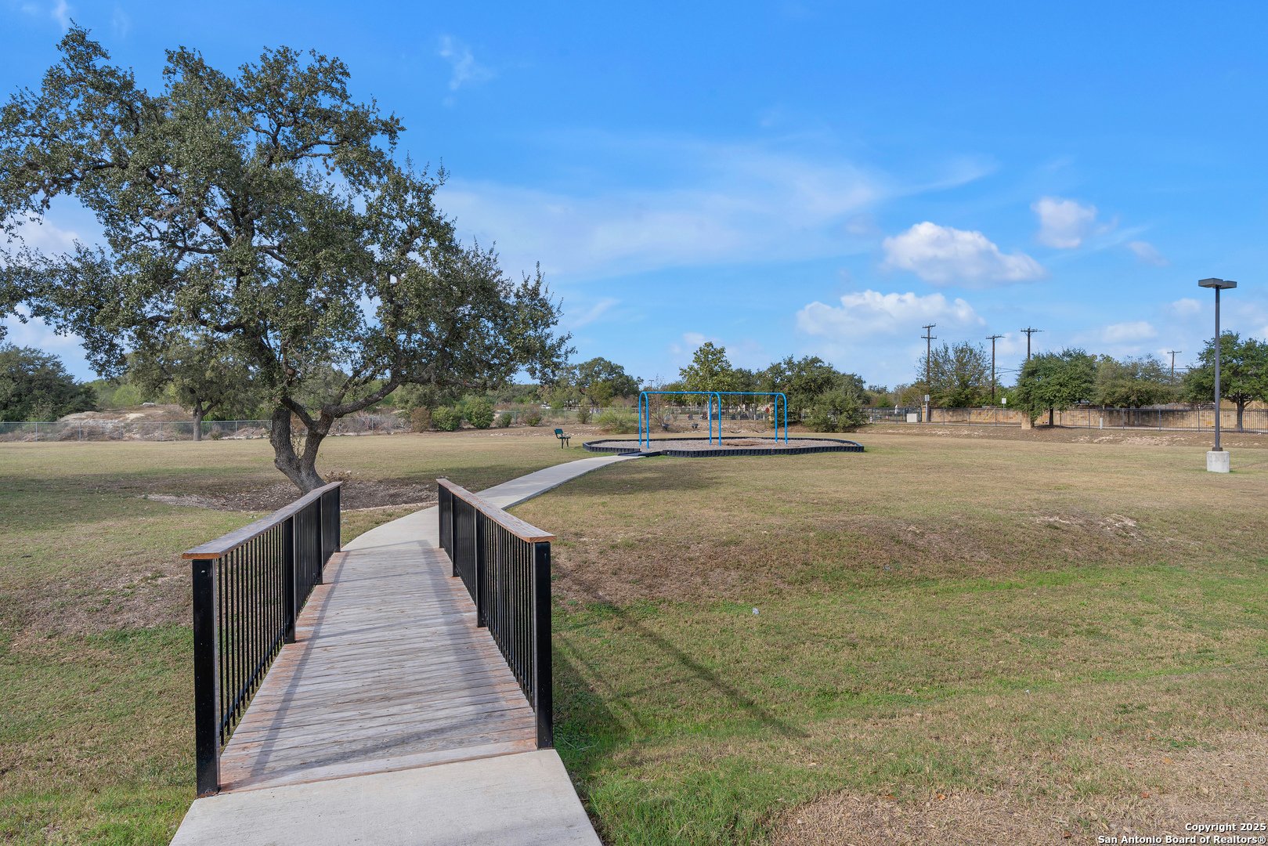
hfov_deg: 86.9
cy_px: 423
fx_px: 669
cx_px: 634
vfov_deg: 64.6
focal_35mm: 19
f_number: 10
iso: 100
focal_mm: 19
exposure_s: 1/500
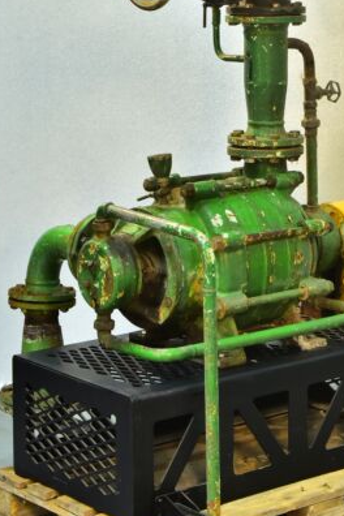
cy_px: 7
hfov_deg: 12.5
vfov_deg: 18.3
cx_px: 231
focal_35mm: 109
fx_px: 1562
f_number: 13
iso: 500
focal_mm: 48
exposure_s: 1/10
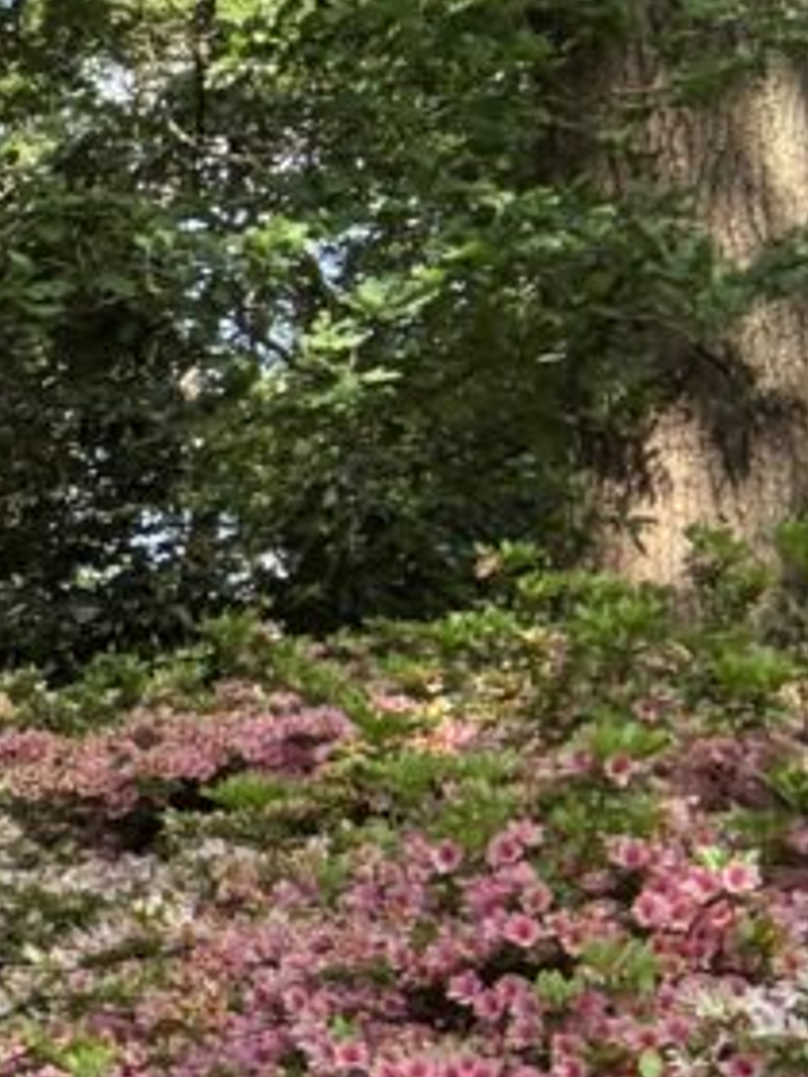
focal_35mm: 84
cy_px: 954
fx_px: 2614
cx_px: -1035
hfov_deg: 13.6
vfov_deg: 22.7
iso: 25
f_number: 1.9
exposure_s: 1/422
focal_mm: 2.69
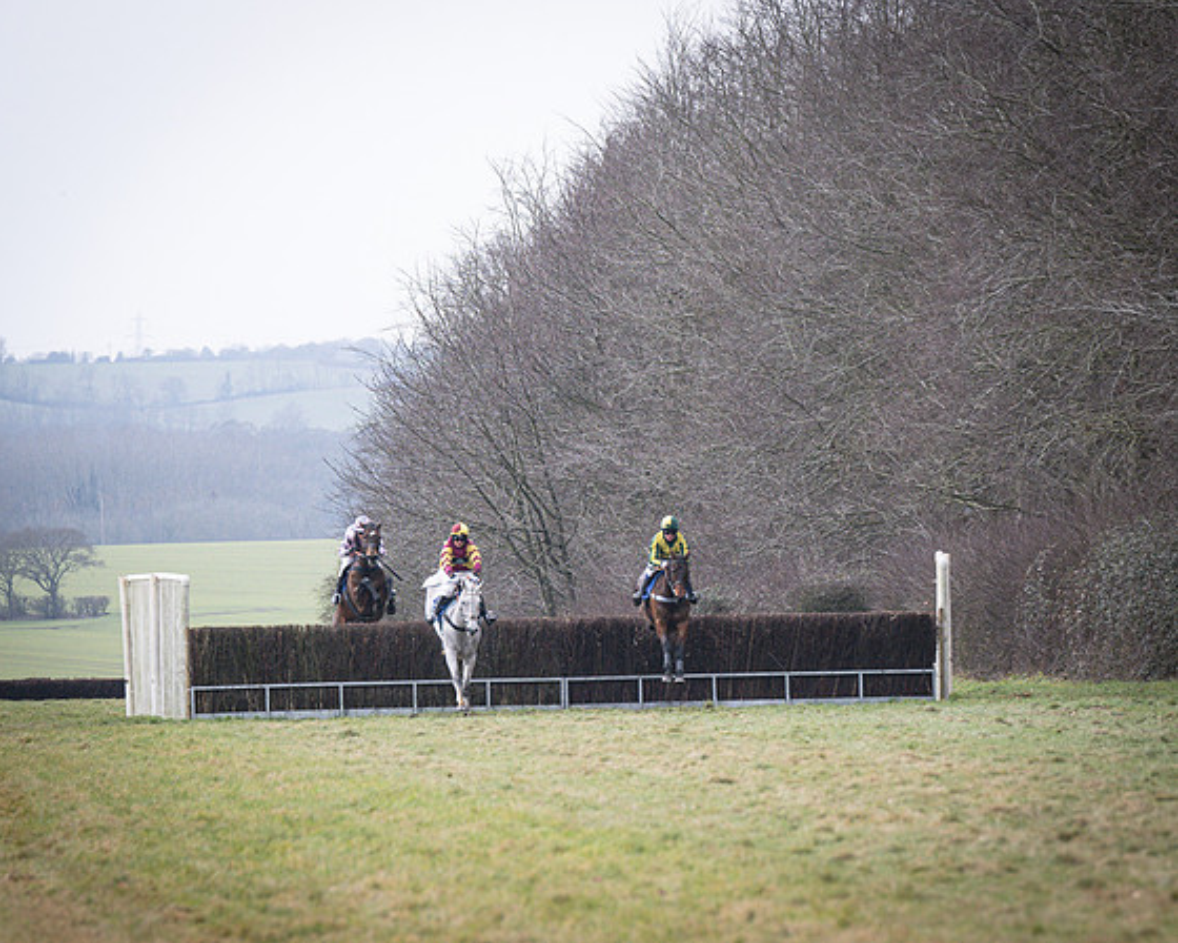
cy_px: 472
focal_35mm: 340
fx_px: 11854
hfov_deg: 5.7
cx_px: 588
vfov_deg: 4.6
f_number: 5
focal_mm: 200
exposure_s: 1/1000
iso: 400
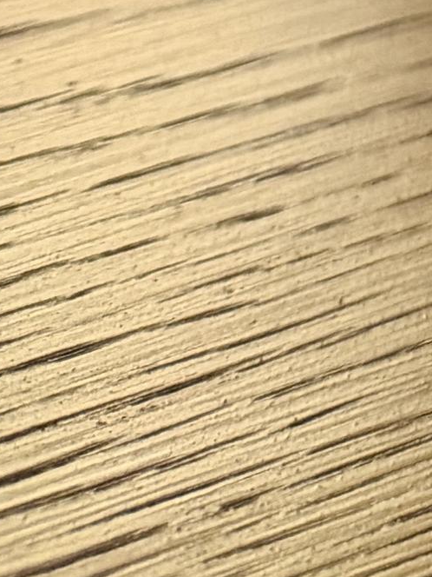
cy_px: -1143
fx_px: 2463
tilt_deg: -14.8
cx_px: 1237
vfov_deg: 10.0
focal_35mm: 148
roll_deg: -0.9
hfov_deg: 8.6
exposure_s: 1/50
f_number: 1.78
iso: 320
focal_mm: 6.76
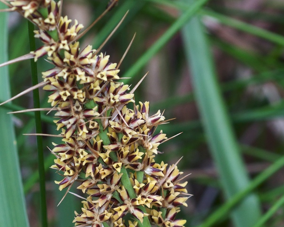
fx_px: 1874
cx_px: 137
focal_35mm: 223
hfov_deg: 8.7
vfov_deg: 6.9
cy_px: 197
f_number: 6.3
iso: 400
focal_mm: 60
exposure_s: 1/100
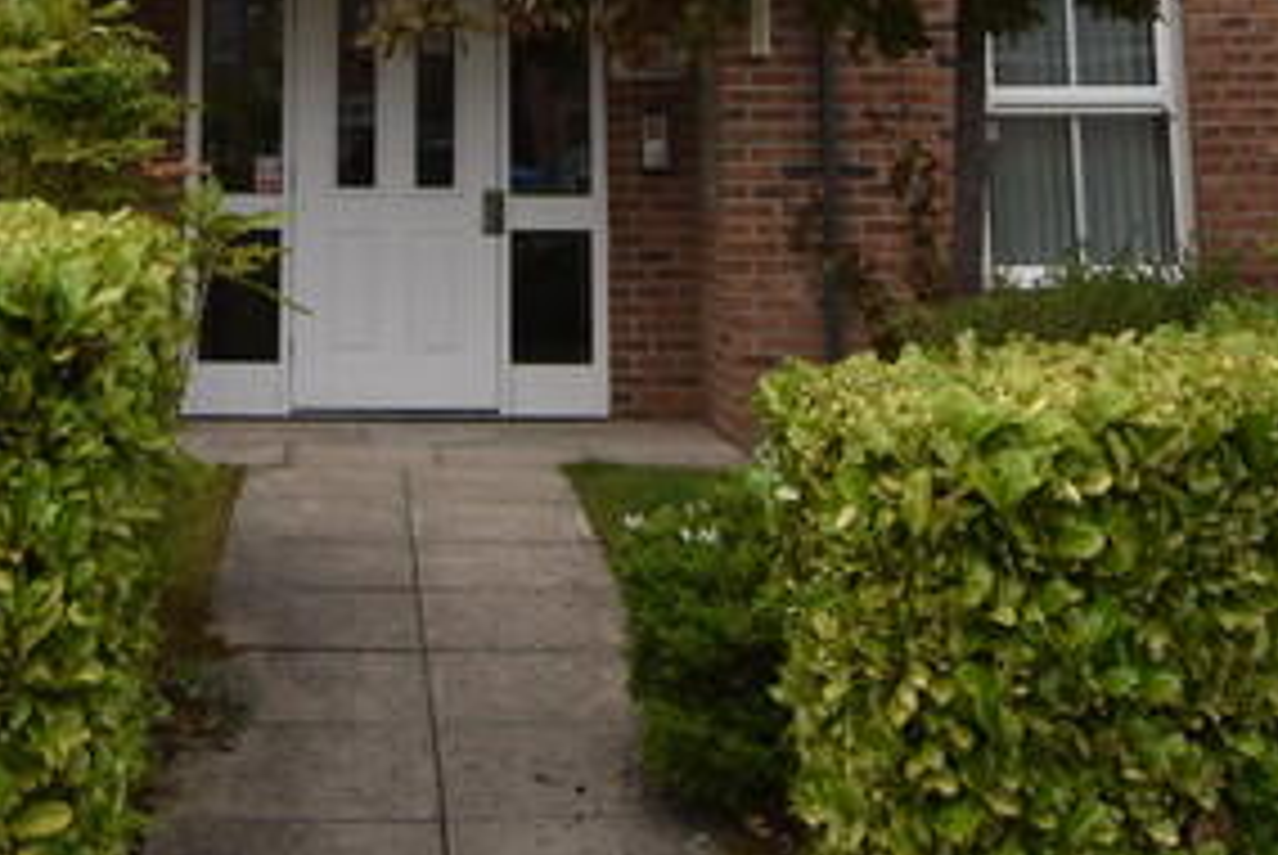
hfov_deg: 36.3
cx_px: 392
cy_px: -304
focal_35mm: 54
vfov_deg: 22.1
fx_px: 1919
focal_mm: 10
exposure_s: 1/200
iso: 100
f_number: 7.1
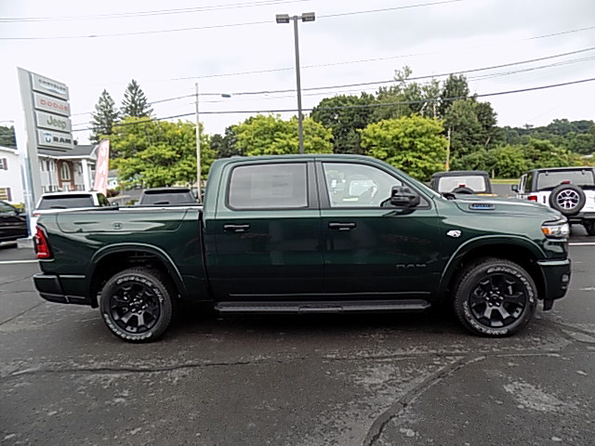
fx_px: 395
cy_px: 223
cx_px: 298
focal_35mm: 23
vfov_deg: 58.9
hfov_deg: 73.9
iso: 80
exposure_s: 1/125
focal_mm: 4
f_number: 3.1
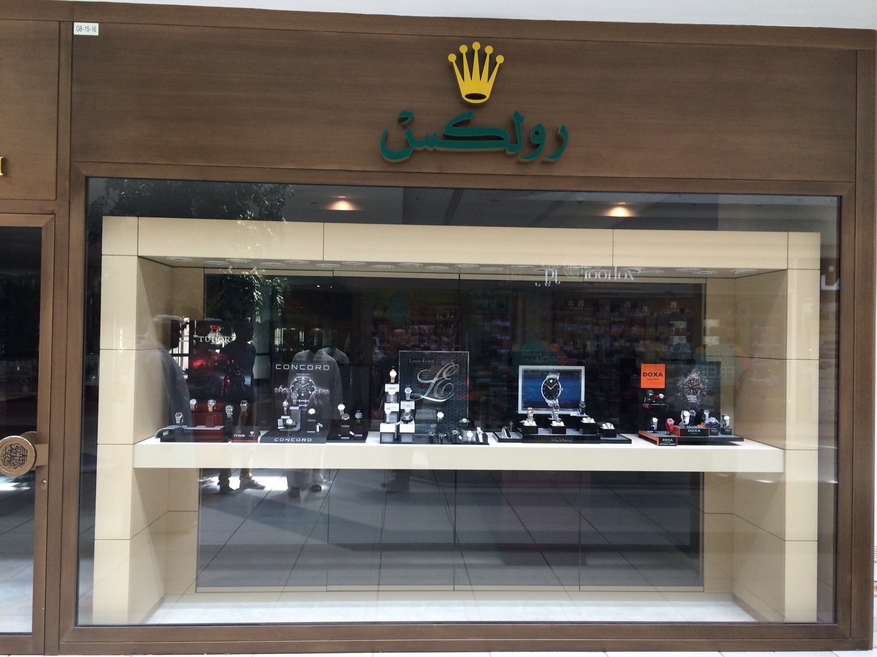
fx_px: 760
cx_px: 438
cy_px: 328
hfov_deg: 60.0
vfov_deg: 46.8
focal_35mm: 30
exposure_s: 1/30
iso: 50
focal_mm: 4.12
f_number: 2.2
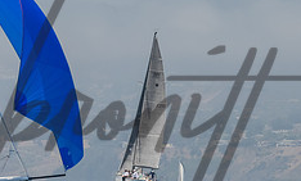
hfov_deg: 3.1
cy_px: 128
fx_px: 5523
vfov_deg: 1.9
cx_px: -25
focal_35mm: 680
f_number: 9
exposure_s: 1/640
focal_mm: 200
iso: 640
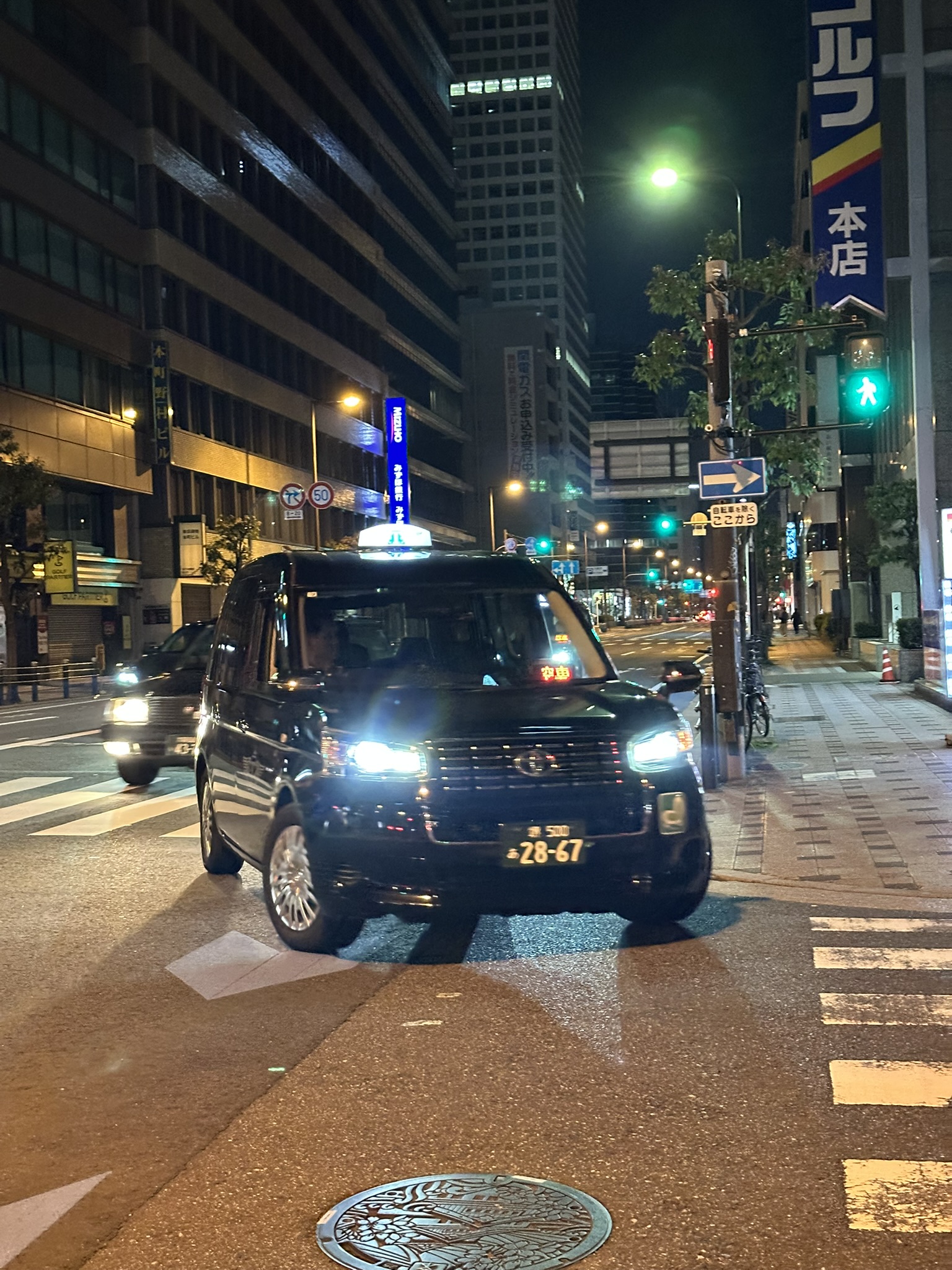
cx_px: 476
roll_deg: +0.7
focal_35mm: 48
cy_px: 635
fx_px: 1760
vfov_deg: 39.7
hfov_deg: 30.3
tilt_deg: +0.9
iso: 640
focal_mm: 6.86
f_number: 1.78
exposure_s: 1/30
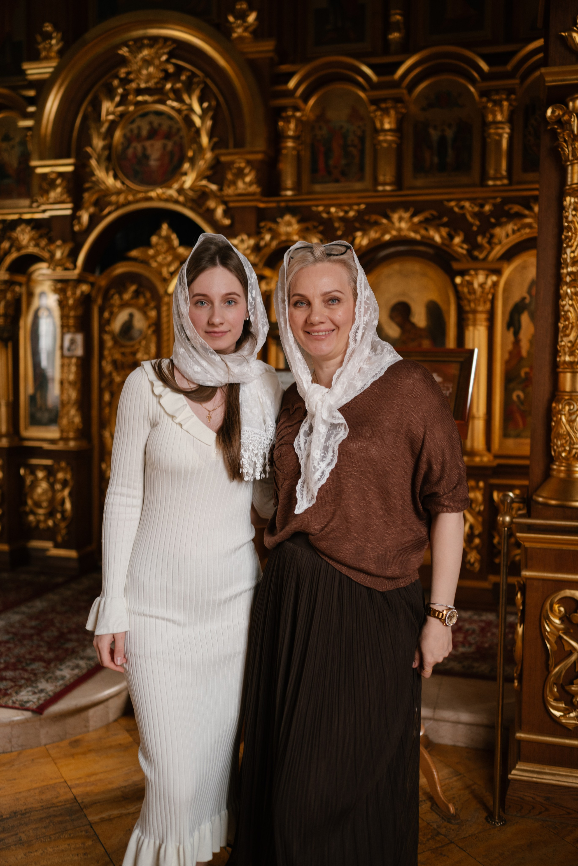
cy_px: 433
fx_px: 842
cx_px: 289
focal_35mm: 35
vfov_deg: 54.4
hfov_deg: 37.9
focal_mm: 35
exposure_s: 1/250
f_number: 1.8
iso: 320
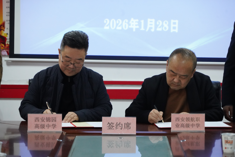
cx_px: 118
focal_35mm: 160
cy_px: 78
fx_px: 1044
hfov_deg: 12.8
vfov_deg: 8.6
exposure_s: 1/200
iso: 12800
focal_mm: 160
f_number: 6.3
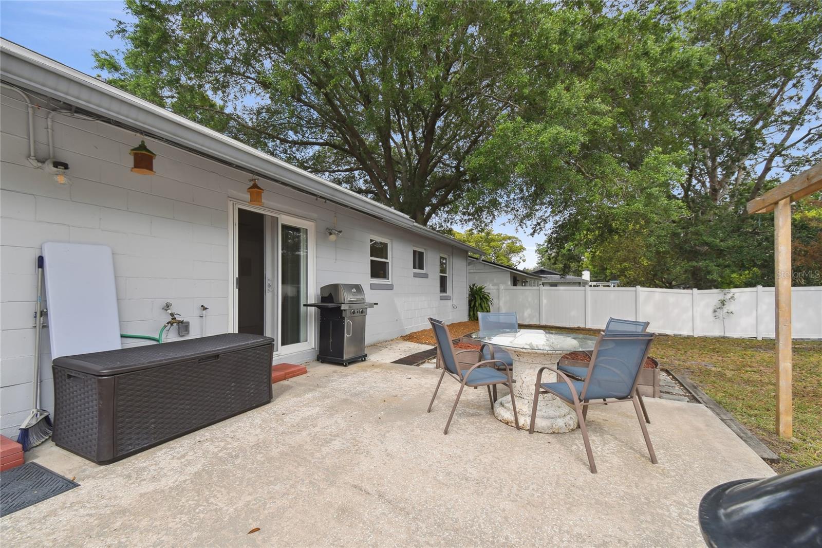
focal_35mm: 15
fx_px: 342
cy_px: 274
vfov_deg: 77.3
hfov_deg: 100.4
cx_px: 411
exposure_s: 1/320
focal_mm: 10
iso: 100
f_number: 7.1
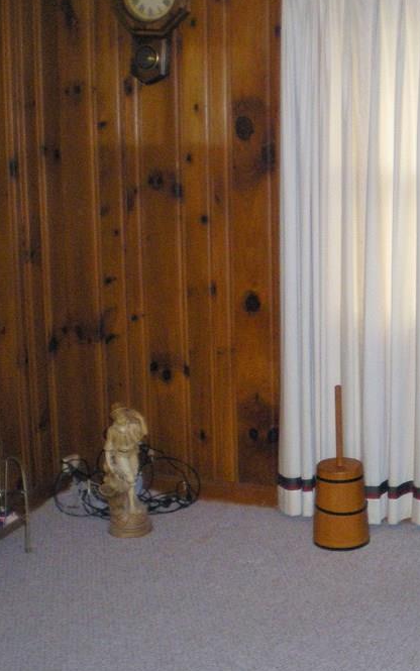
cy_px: 344
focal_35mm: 62
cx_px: 401
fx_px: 1135
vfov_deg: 33.0
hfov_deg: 20.4
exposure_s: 1/50
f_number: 3.1
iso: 400
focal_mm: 6.3
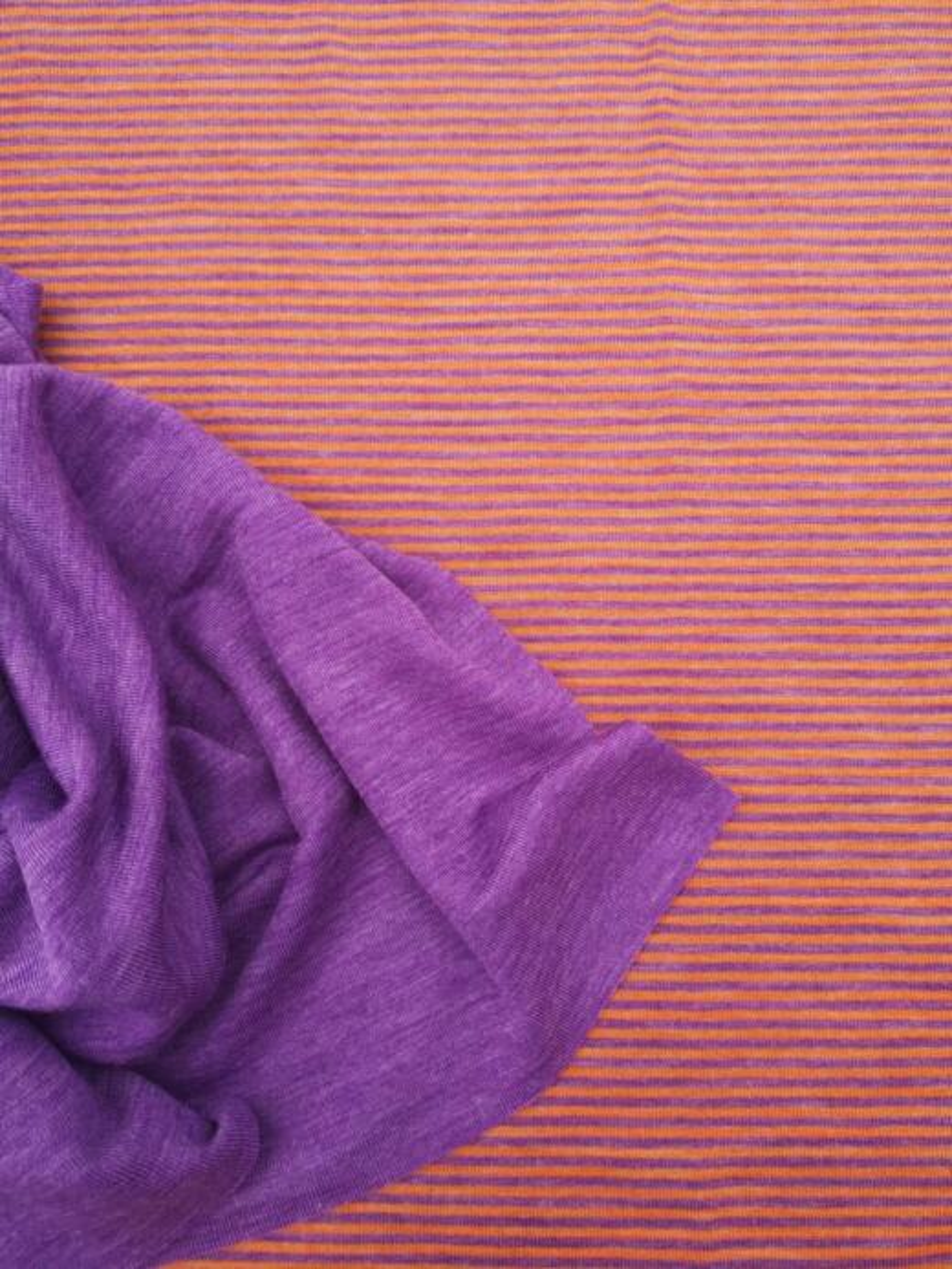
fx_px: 990
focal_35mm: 27
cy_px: 634
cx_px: 476
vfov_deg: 65.3
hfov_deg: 51.4
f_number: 1.8
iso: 250
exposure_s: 1/900
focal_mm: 3.95
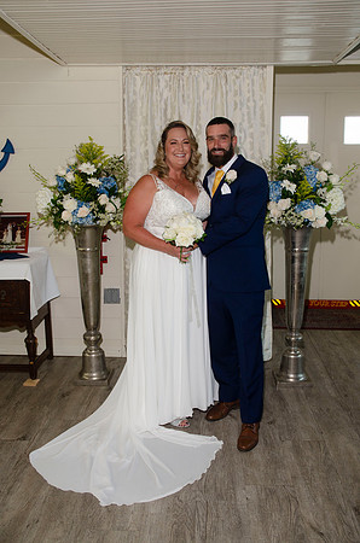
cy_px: 272
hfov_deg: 36.7
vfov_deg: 53.2
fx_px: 542
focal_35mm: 36
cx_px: 180
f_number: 5.6
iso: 400
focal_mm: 24
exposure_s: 1/125
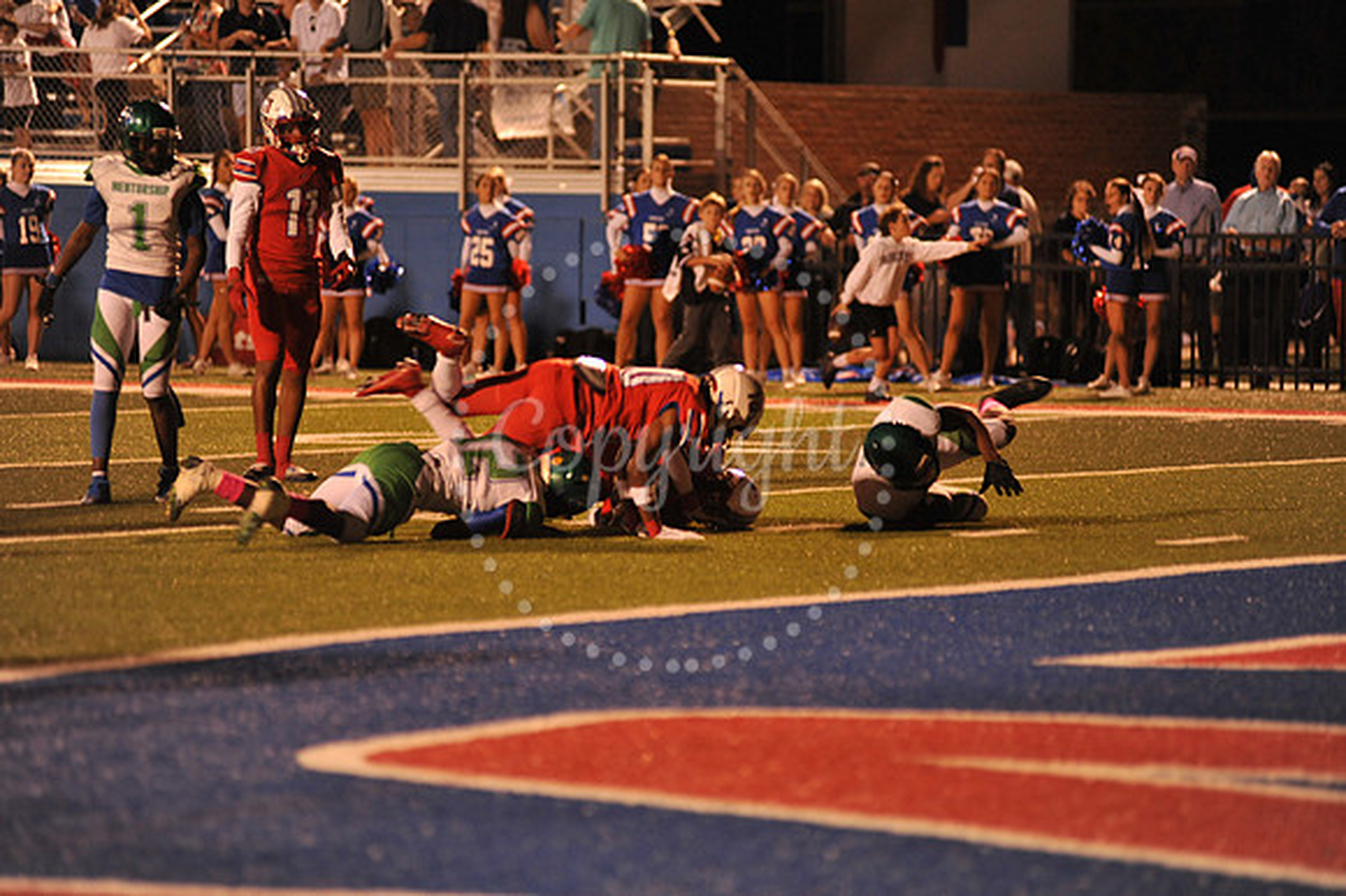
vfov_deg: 6.9
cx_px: 673
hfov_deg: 10.3
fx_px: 7473
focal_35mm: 200
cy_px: 448
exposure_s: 1/200
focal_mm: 200
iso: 2000
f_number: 2.8
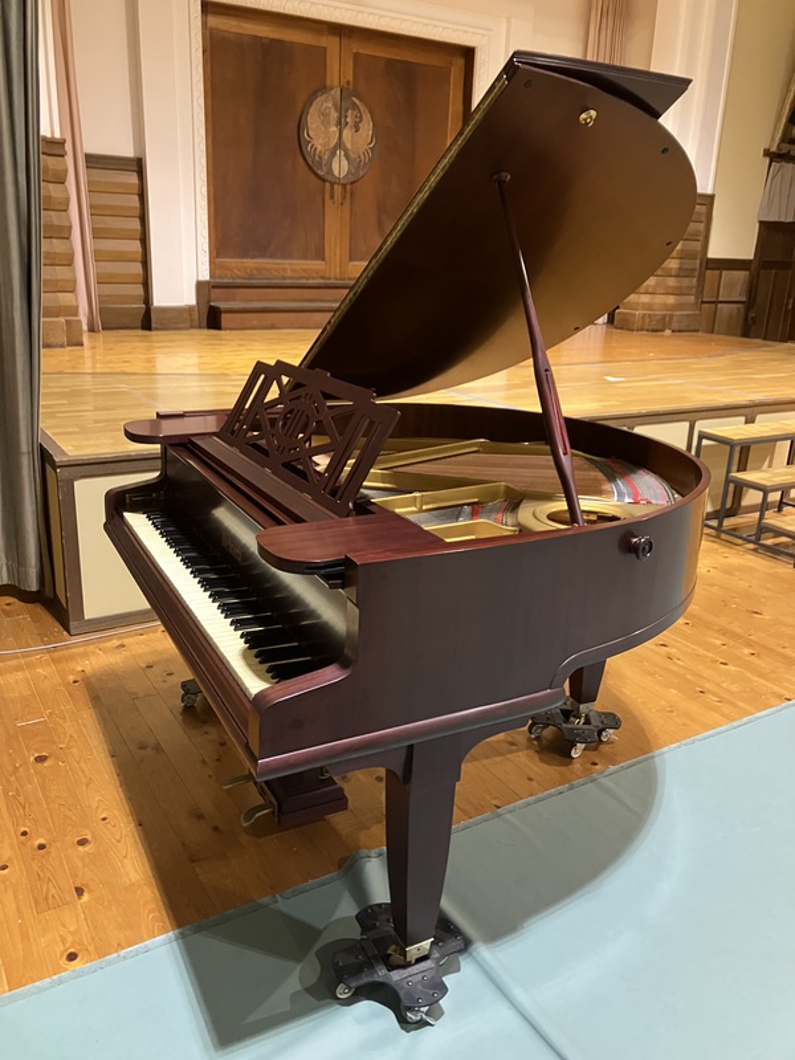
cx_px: 398
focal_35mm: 28
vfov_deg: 63.4
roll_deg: -0.9
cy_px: 530
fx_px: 857
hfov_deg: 49.7
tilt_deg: -16.9
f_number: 1.8
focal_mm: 3.99
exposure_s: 1/30
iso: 500
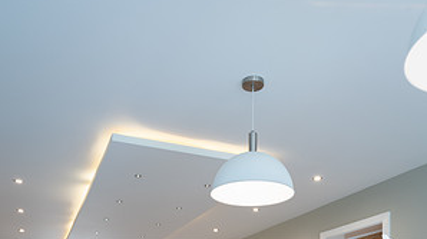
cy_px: 312
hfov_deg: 52.8
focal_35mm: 38
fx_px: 430
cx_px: 214
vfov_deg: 26.4
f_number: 8
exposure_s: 1/2
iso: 100
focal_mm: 24
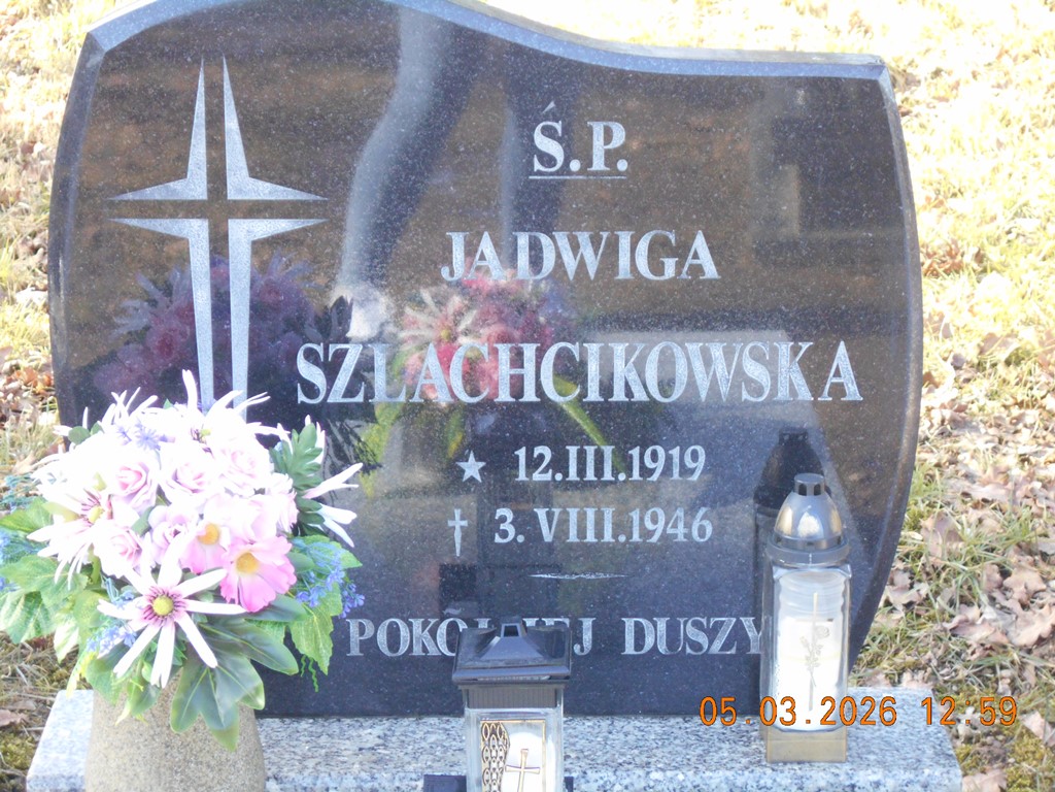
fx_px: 3017
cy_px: 396
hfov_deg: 19.8
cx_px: 528
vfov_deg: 14.9
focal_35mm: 99
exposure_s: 1/100
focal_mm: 17.6
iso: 400
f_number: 5.5
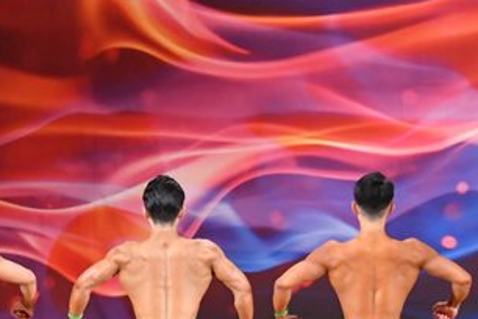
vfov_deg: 4.3
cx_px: -104
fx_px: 4275
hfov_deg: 6.4
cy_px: 269
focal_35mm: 322
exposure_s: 1/400
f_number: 5.6
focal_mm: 85
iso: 6400
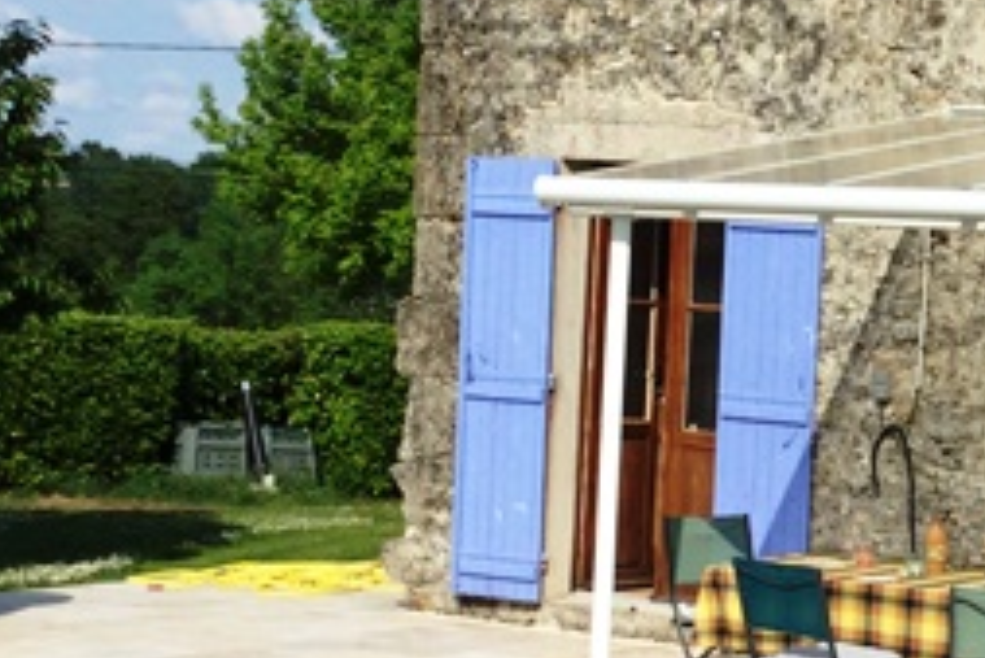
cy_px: 382
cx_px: 1004
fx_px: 2847
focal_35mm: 104
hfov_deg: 19.0
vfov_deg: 13.2
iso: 25
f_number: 2.4
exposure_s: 1/1773
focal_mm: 3.3
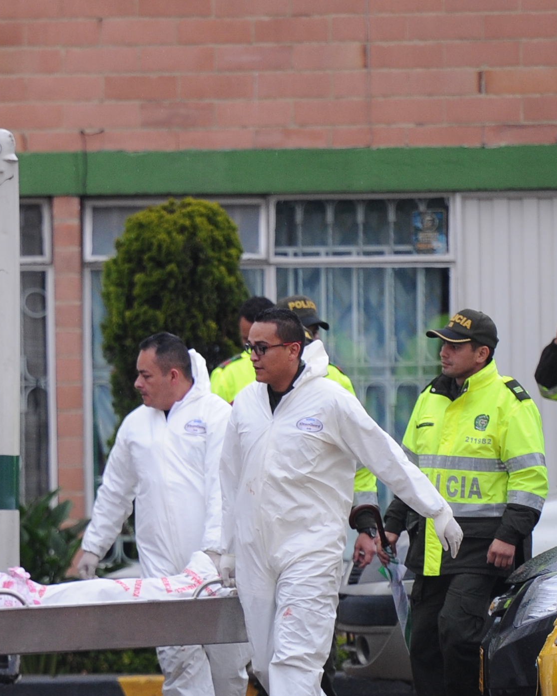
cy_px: 458
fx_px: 11786
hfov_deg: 2.7
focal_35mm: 572
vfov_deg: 3.4
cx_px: 80
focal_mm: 200
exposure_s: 1/500
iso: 1000
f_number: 2.8
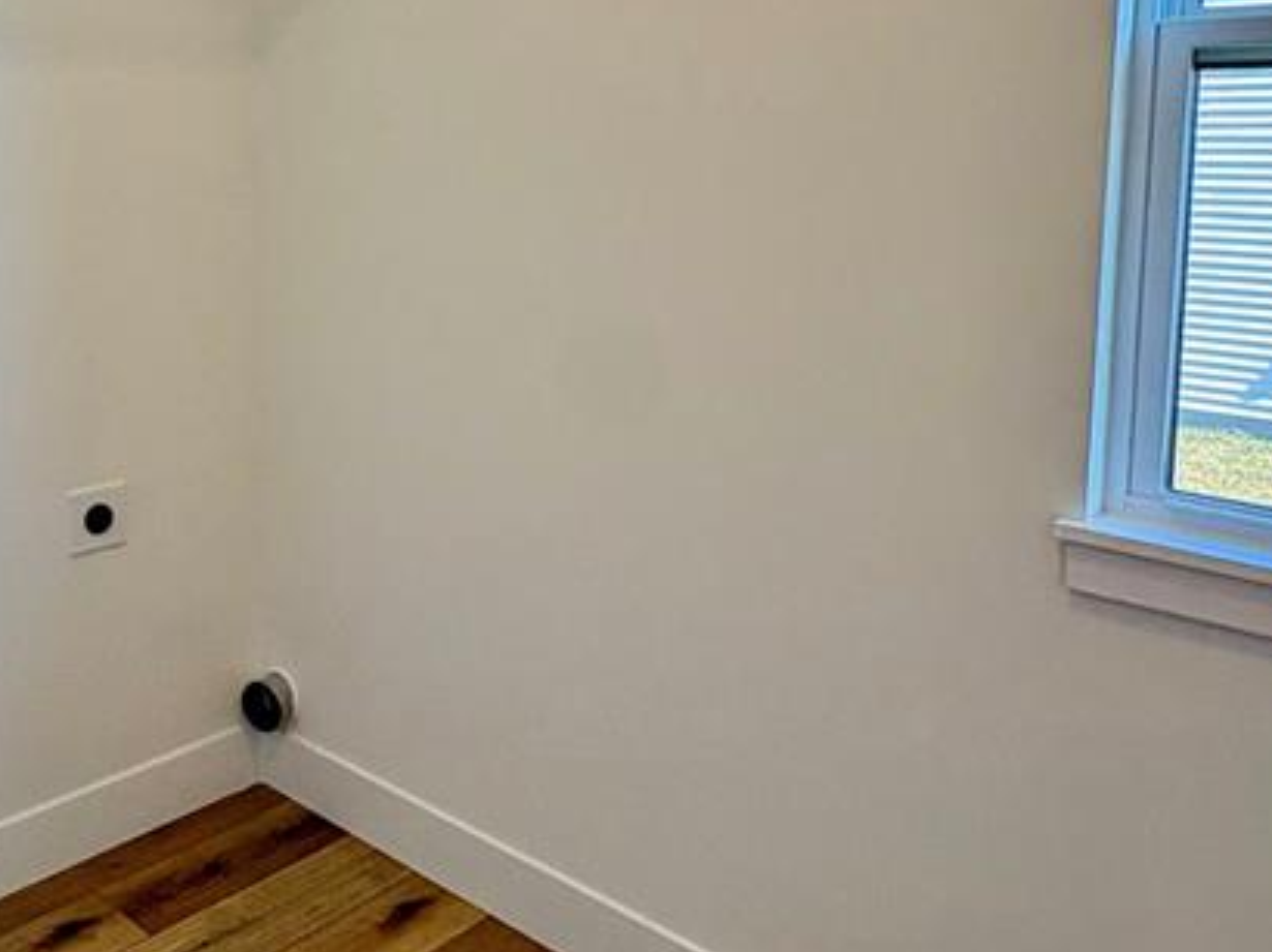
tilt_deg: -5.7
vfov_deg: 39.8
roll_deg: +0.1
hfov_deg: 51.2
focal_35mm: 35
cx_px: 375
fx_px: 1285
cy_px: 264
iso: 100
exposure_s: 1/120
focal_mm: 2.22
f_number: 2.2
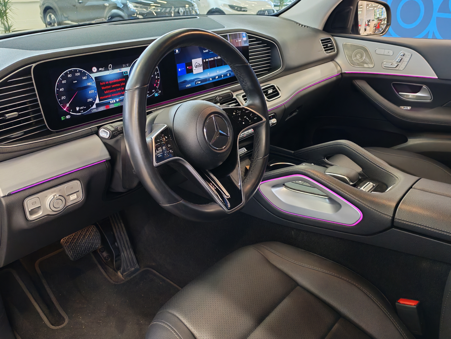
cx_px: 226
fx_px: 417
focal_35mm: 32
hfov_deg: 56.8
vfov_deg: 44.2
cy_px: 170
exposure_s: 1/100
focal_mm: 6.12
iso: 1153
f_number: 1.9
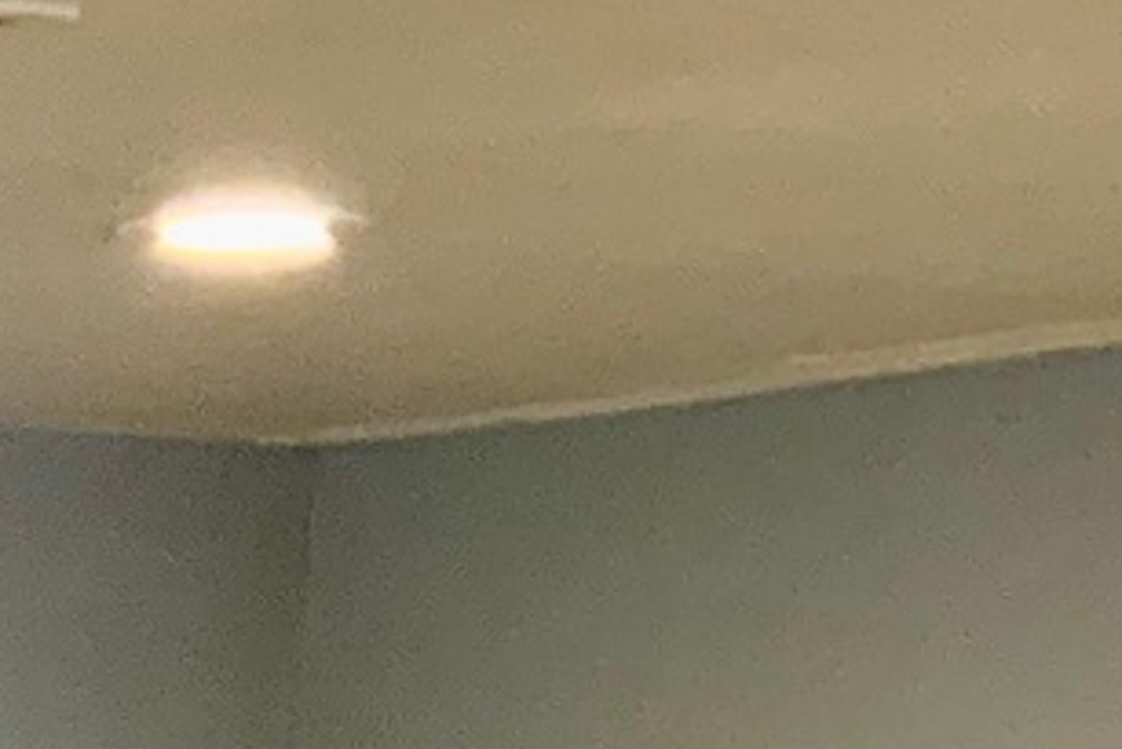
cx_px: -2277
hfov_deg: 8.5
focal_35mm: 201
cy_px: 2046
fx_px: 6267
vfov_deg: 6.4
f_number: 1.8
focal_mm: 3
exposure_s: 1/60
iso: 250
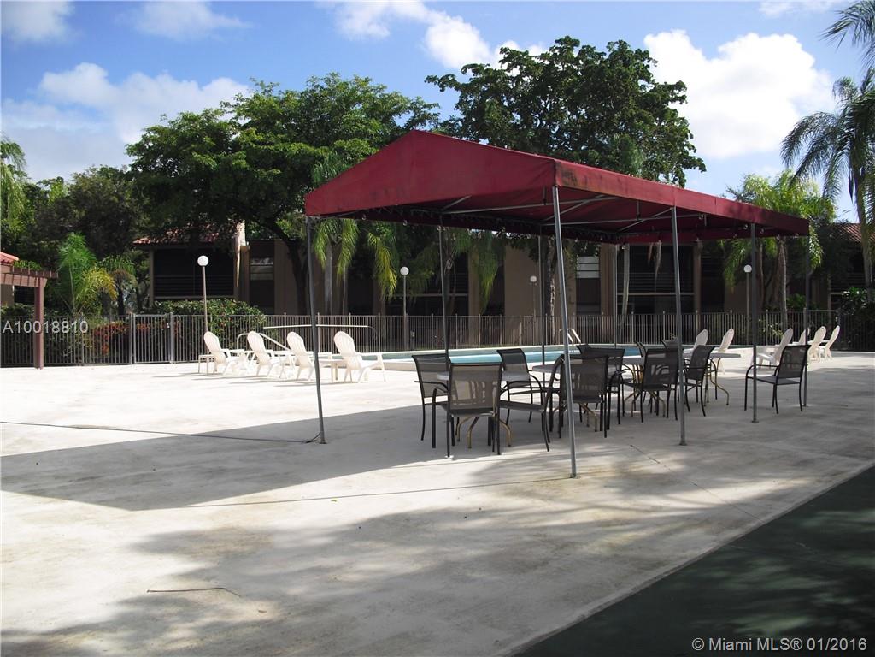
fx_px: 910
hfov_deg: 51.4
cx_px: 438
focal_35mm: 36
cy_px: 328
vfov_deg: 39.7
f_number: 7.8
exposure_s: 1/160
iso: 64
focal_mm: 6.3
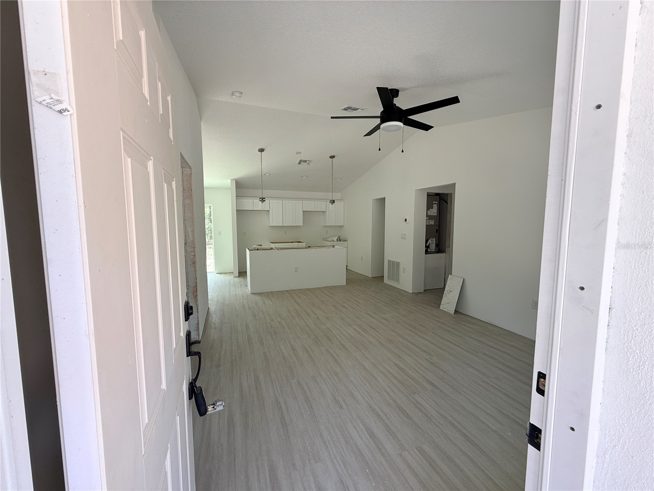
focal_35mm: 14
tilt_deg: -5.4
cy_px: 246
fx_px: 265
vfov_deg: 85.7
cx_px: 327
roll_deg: +0.2
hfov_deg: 102.1
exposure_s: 1/164
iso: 64
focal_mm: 2.22
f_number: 2.2
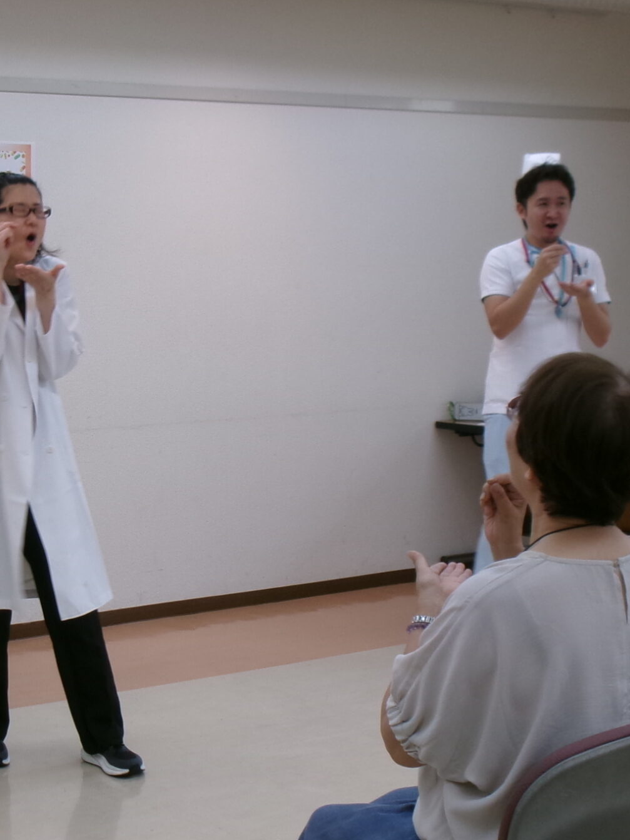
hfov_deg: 17.8
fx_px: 1989
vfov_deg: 23.8
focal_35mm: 82
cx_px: 90
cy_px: 395
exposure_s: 1/34
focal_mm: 7.8
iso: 112
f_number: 4.7
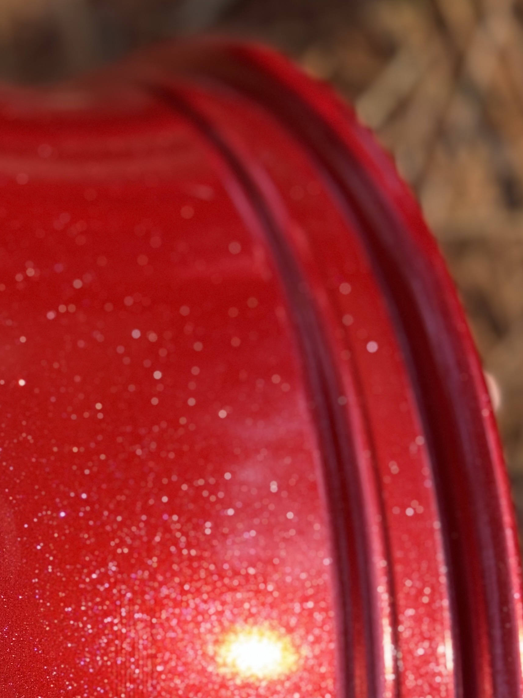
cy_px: 517
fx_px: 1712
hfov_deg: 17.3
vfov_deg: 22.8
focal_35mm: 85
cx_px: 134
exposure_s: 1/488
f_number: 1.78
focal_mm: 6.76
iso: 64
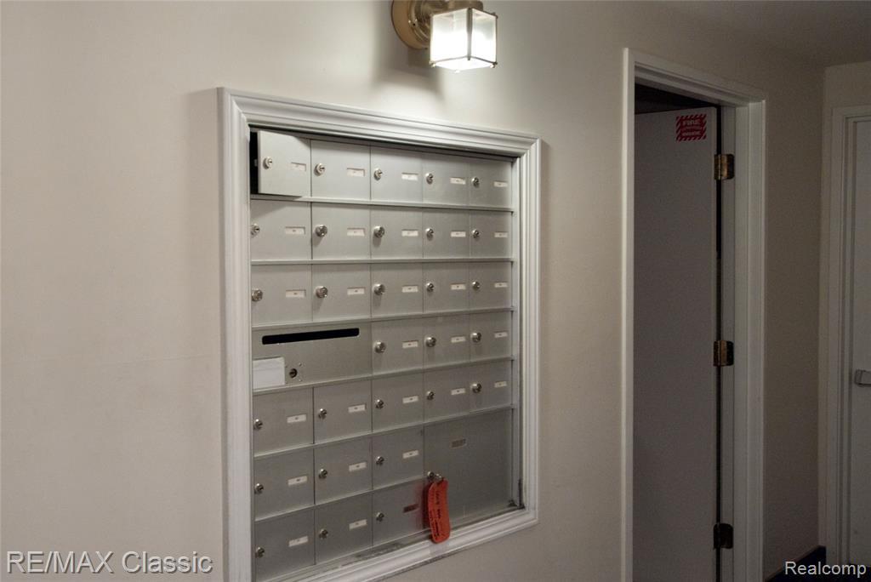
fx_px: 726
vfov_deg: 43.7
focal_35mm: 30
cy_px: 291
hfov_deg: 61.9
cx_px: 436
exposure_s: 1/40
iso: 800
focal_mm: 20
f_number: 3.5
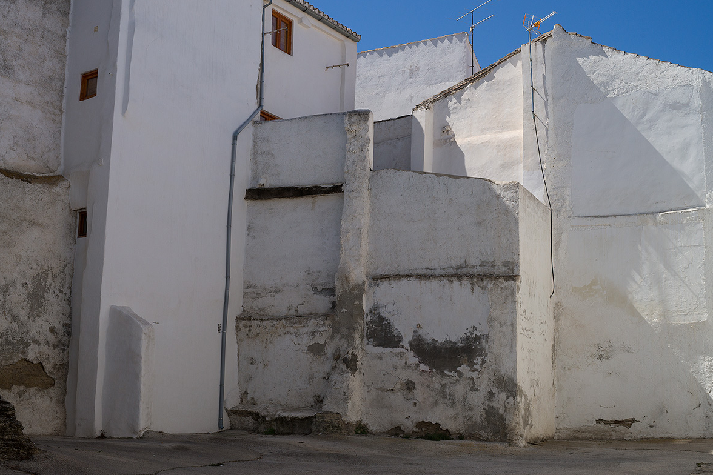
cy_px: 234
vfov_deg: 26.5
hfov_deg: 38.9
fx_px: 1010
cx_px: 362
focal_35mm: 51
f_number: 13
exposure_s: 1/250
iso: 200
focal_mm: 50
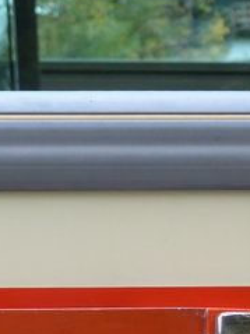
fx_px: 1648
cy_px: 320
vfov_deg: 11.5
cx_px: -472
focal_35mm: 171
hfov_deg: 7.7
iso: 80
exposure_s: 1/100
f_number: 2.5
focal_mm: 7
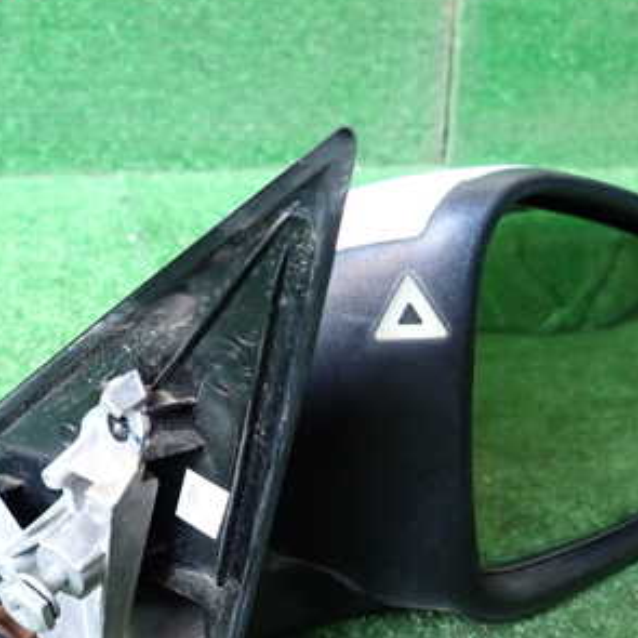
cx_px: 253
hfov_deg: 37.4
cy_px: 437
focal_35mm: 45
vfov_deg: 37.1
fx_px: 938
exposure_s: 1/50
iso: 320
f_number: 2
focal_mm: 4.5
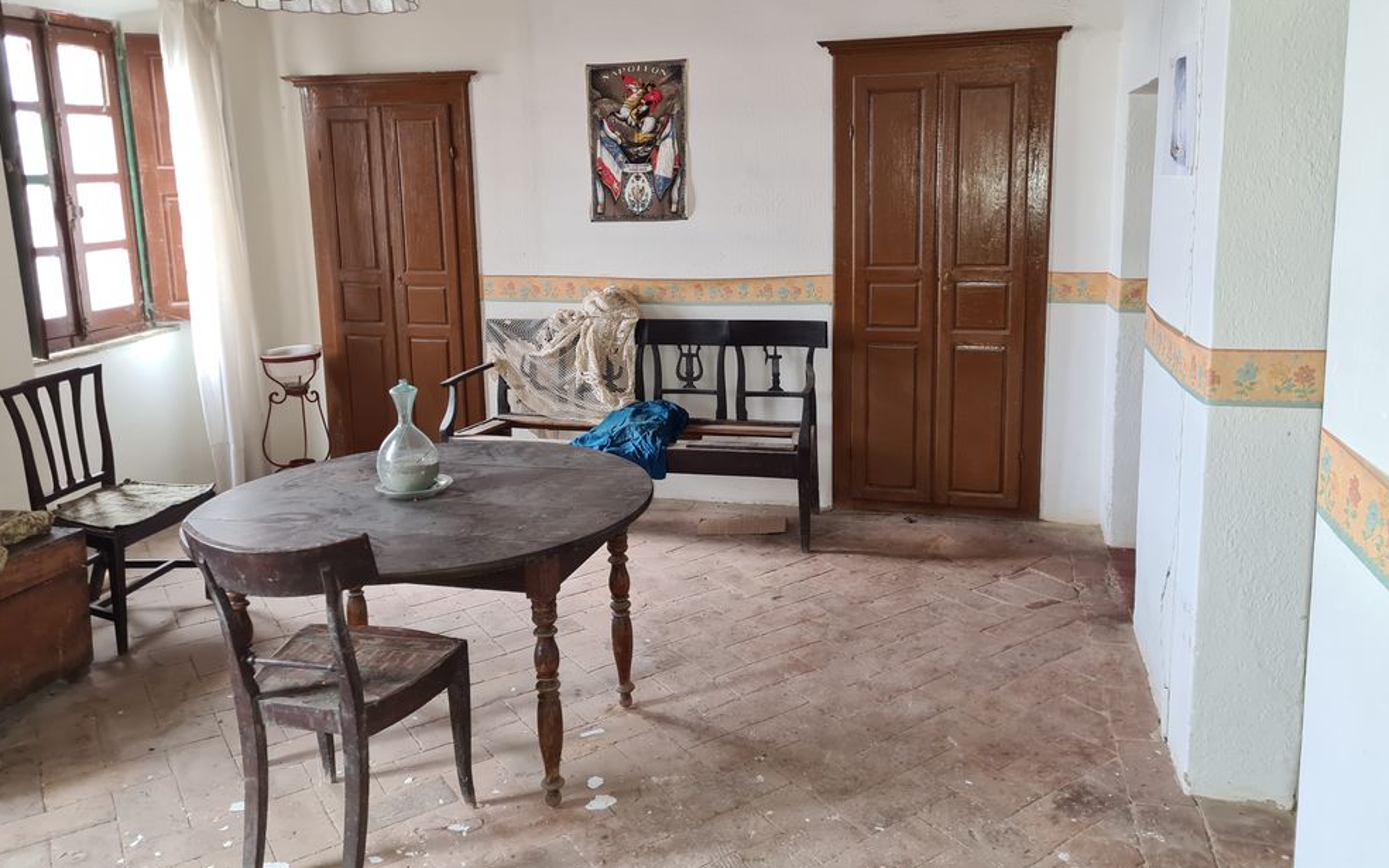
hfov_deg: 66.5
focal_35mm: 28
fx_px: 1060
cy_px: 375
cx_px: 692
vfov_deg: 44.4
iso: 640
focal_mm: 5.4
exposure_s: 1/50
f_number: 1.8
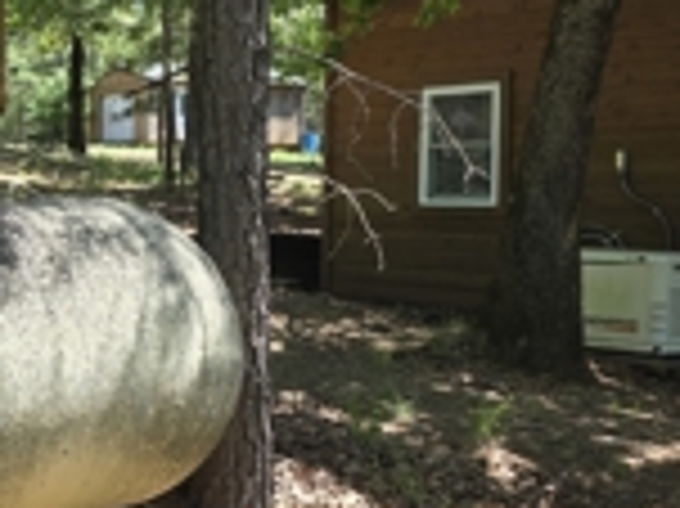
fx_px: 1197
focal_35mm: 61
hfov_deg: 28.1
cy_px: 270
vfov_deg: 24.0
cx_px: -117
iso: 16
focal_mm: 6.3
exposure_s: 1/180
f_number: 1.7
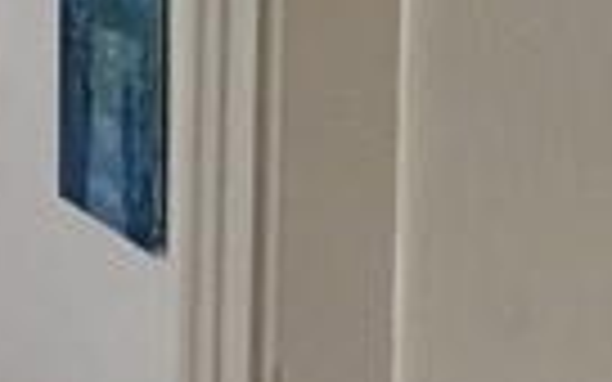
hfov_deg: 8.2
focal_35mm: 232
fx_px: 3870
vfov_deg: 5.7
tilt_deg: -11.0
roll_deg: +2.0
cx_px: -900
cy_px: 162
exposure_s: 1/30
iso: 160
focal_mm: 4.15
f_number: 2.2
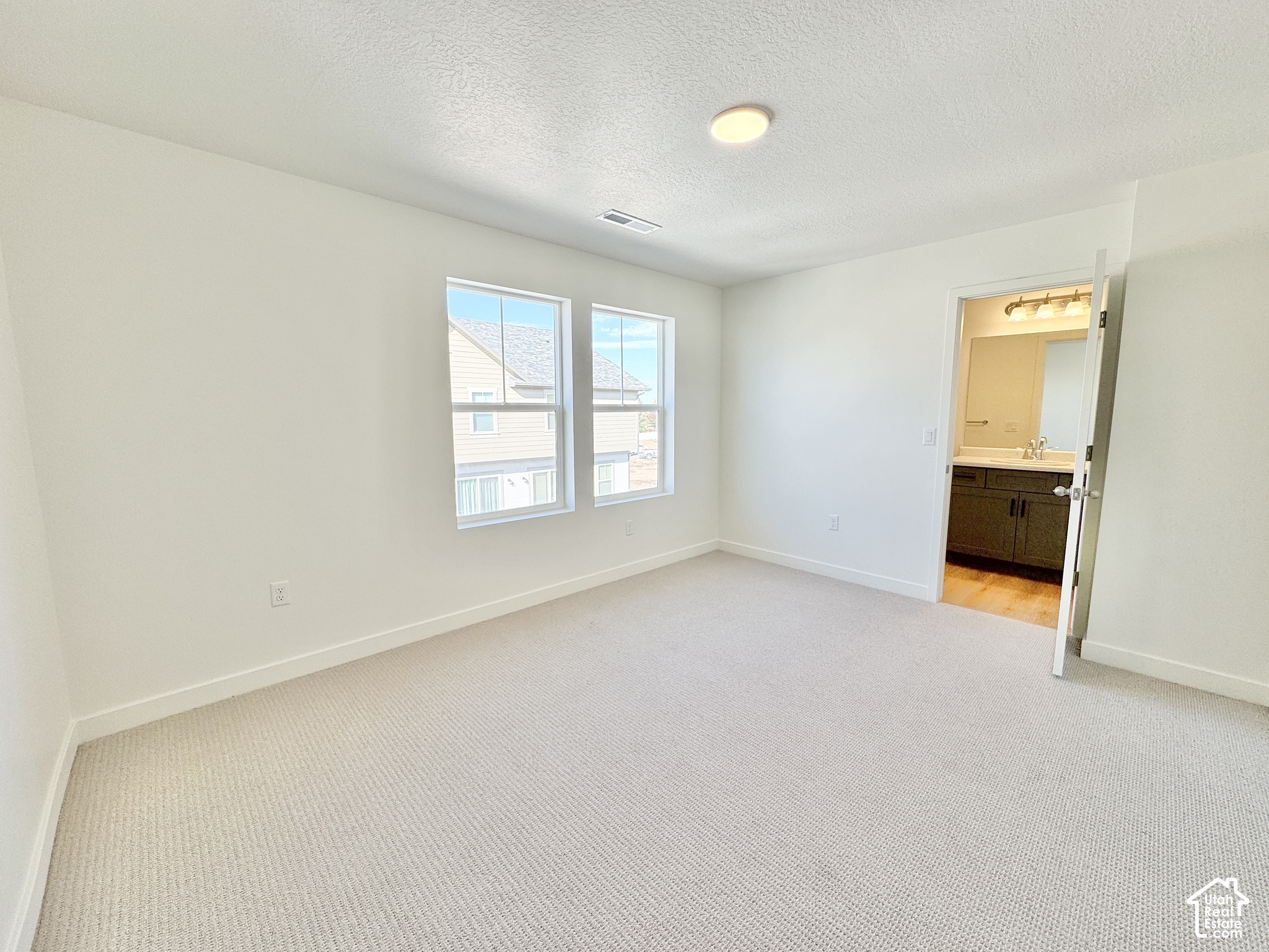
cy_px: 476
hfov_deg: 102.1
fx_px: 513
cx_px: 634
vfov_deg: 85.7
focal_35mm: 14
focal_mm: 2.22
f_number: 2.2
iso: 40
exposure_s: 1/181
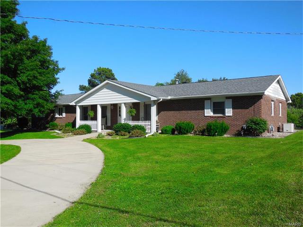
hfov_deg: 60.0
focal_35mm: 30
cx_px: 152
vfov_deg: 46.8
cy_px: 114
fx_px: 263
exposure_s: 1/1600
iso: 125
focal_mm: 5.3
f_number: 3.2
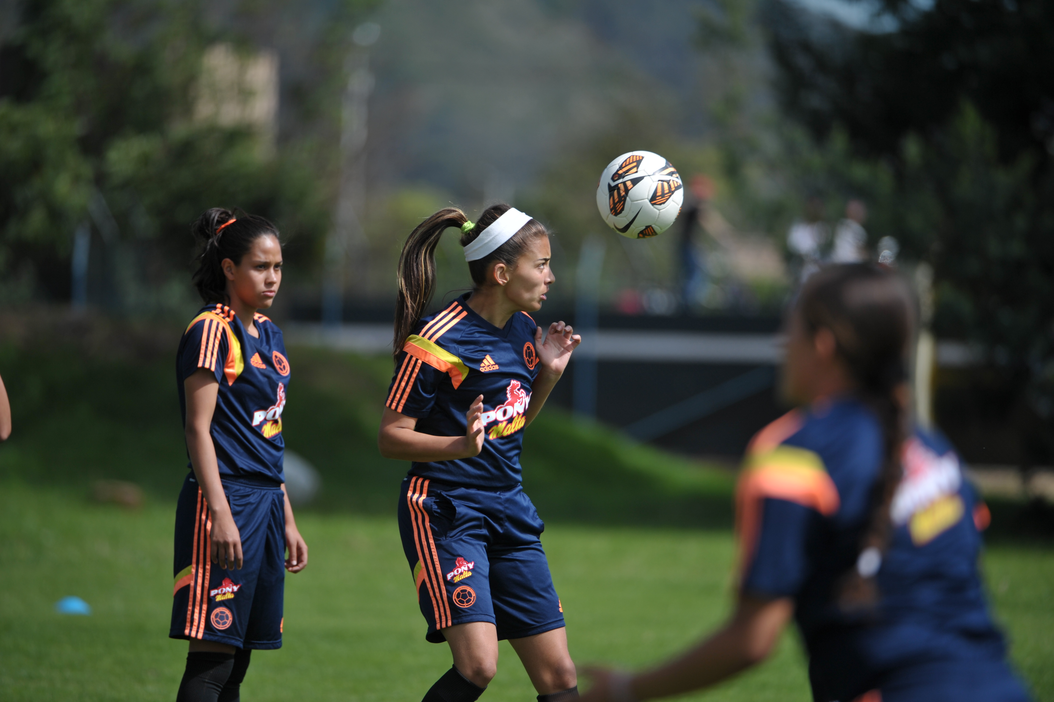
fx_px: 10240
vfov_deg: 3.9
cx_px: 527
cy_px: 351
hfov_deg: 5.9
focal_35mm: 350
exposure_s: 1/1600
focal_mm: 350
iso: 250
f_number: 4
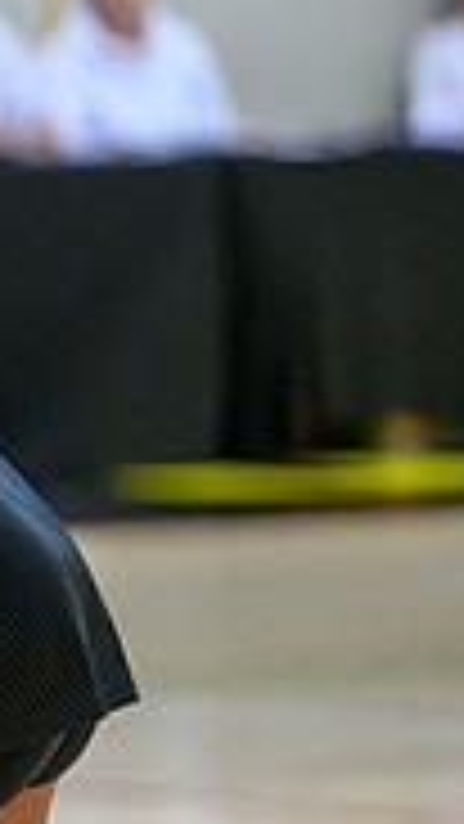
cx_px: -797
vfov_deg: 4.5
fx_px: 10538
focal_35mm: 482
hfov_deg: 2.5
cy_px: 326
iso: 3200
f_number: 3.2
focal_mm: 145
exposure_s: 1/1250
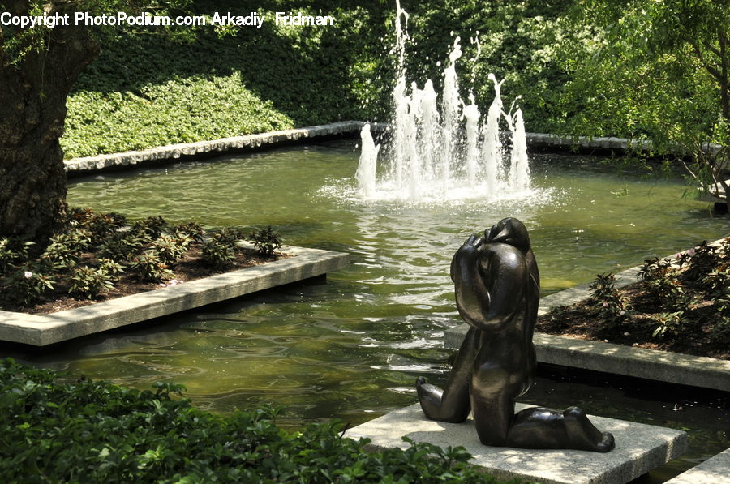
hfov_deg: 22.7
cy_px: 242
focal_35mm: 90
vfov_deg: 15.1
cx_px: 365
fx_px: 1822
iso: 200
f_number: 8
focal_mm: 60
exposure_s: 1/200
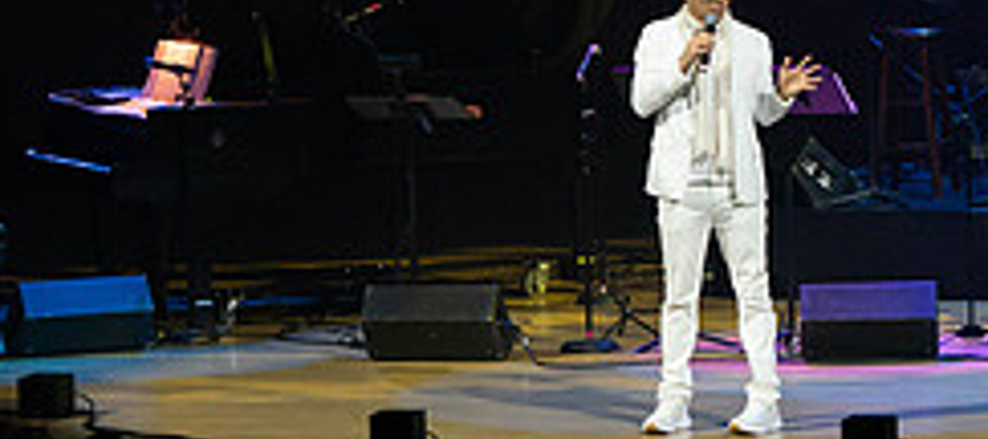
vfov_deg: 3.4
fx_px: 7296
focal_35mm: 292
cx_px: 844
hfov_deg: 7.7
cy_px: -224
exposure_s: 1/250
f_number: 5.6
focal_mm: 100
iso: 2500
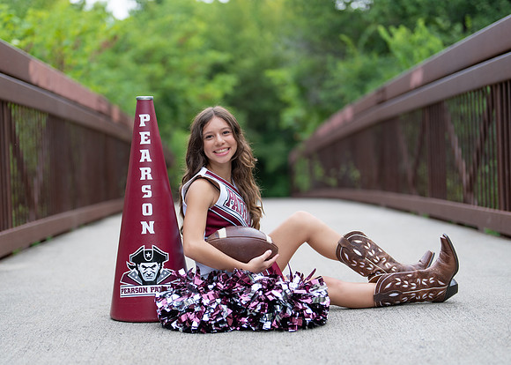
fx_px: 927
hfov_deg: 30.8
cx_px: 235
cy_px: 204
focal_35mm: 64
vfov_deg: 22.2
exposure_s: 1/320
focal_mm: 50
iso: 100
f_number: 1.2
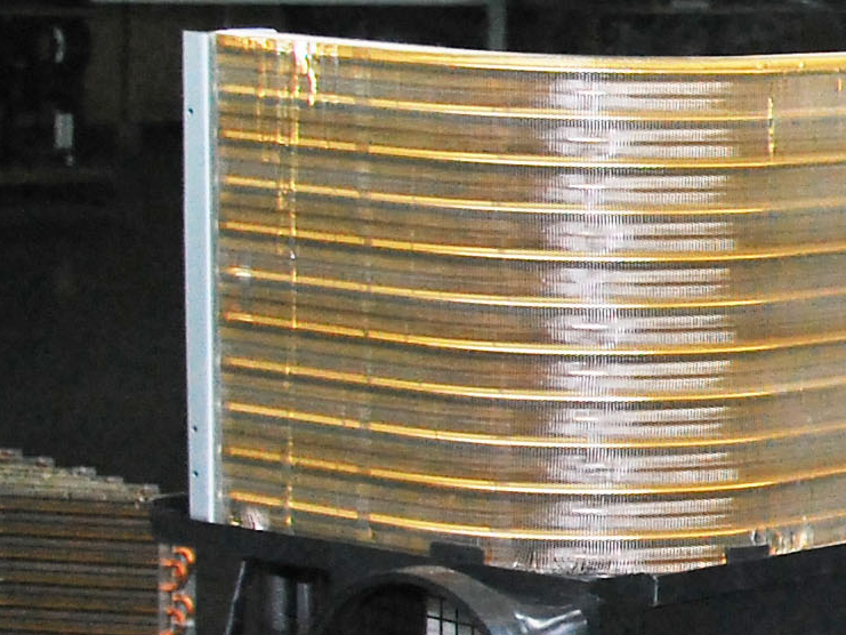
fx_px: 4424
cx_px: 1869
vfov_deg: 8.2
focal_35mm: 181
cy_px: 384
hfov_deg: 9.9
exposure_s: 1/50
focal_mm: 24
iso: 800
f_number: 5.6
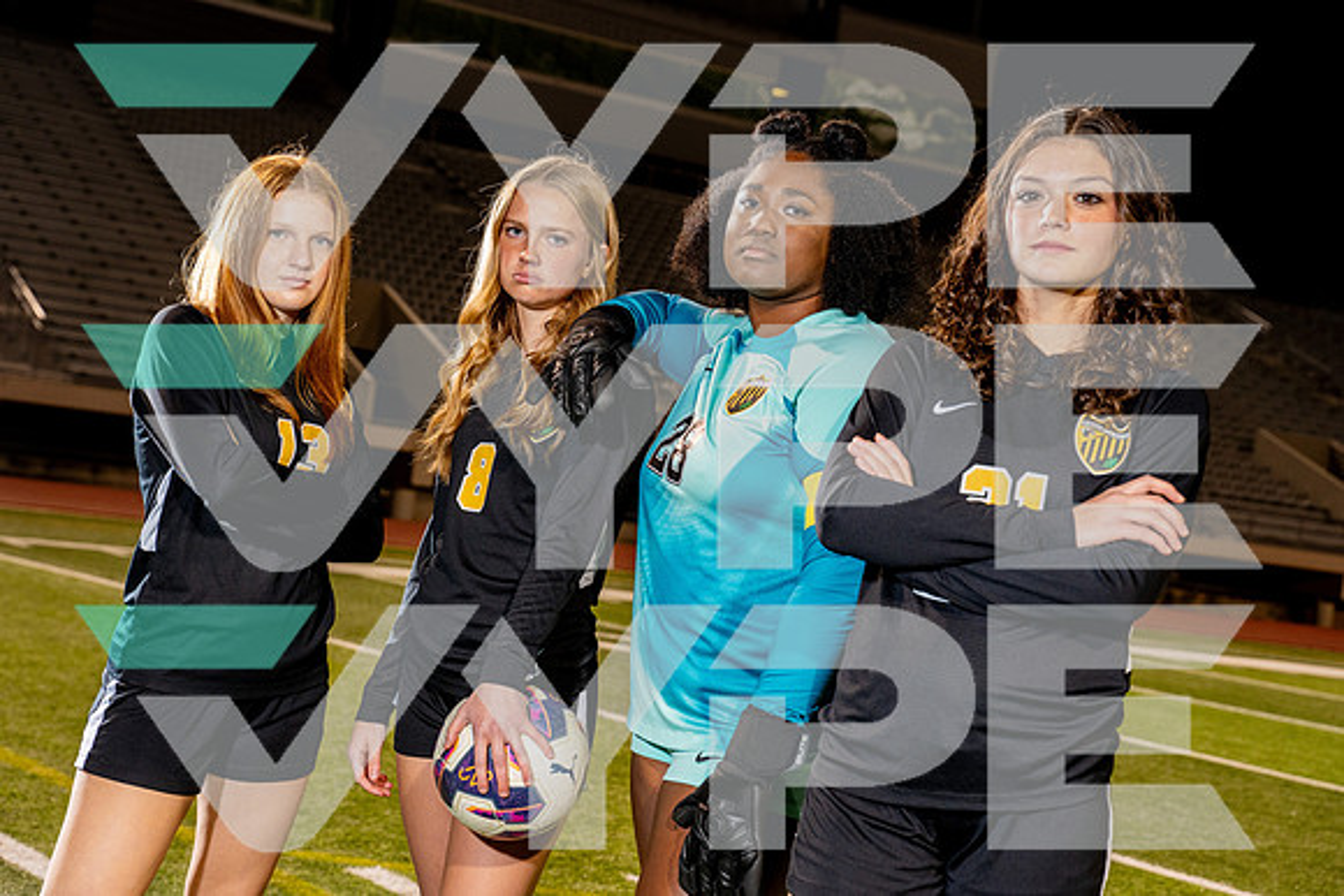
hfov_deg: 28.8
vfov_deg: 19.5
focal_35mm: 70
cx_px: 672
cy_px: 448
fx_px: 2614
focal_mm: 70
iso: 800
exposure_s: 1/250
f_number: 5.6
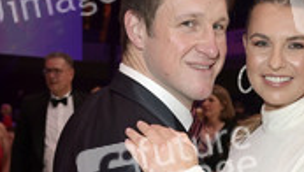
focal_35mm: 70
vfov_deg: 15.9
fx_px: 565
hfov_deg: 29.7
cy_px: 256
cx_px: 218
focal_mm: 29
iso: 2500
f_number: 5
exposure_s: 1/250
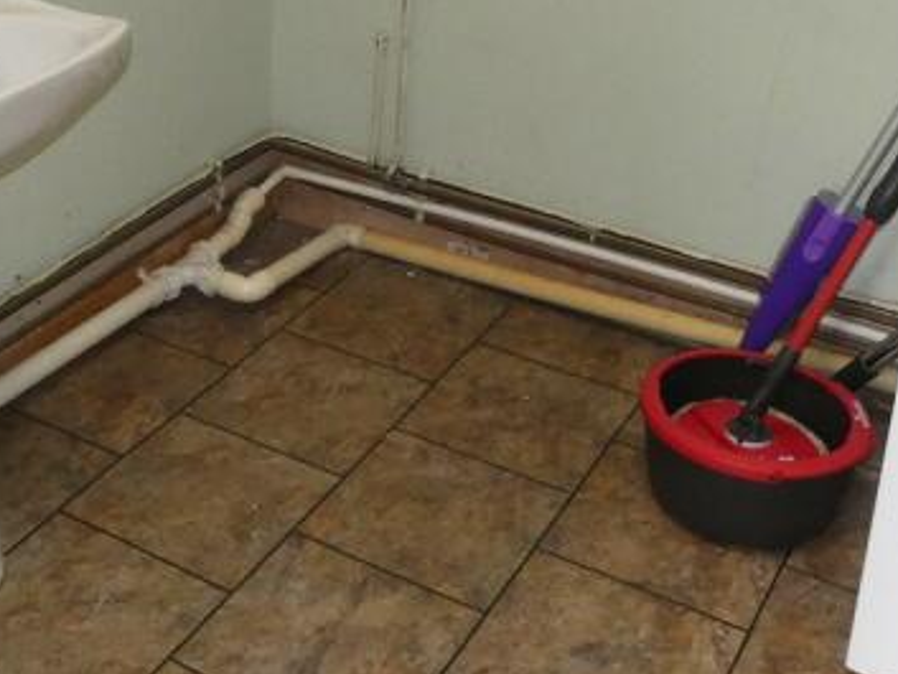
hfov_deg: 32.7
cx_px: 244
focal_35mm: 58
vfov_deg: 24.3
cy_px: 33
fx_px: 1505
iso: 400
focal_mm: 3.6
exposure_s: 1/125
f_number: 2.8
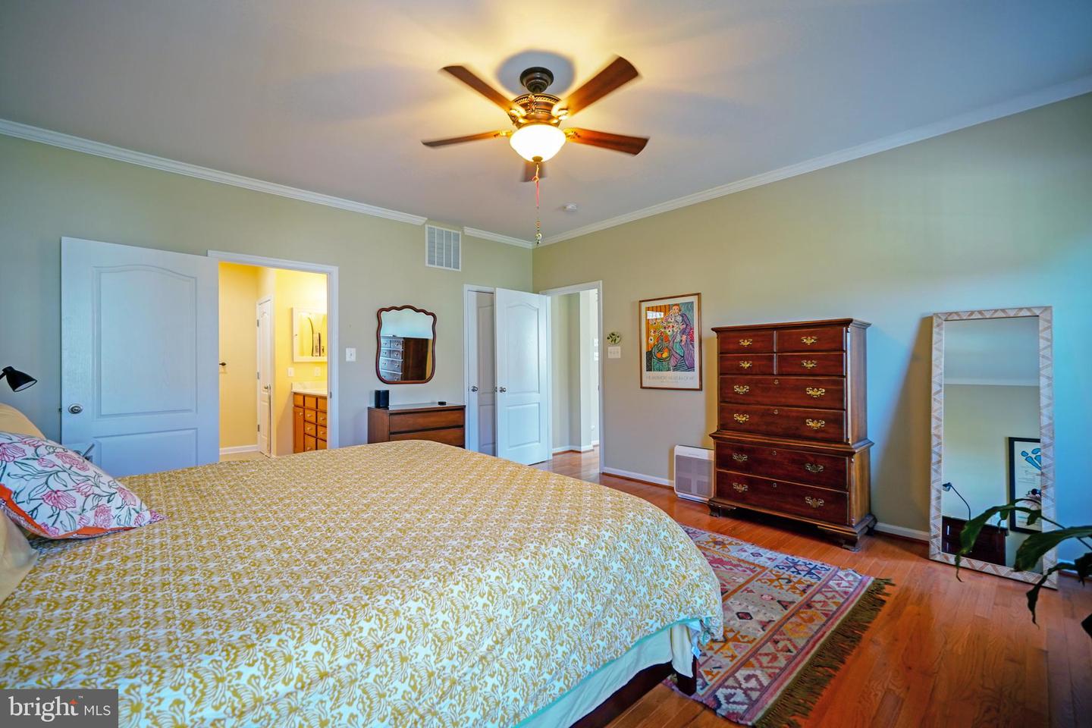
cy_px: 364
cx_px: 546
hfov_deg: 100.4
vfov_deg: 77.3
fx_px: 455
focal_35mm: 15
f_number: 2.8
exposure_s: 1/30
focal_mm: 10
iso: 320
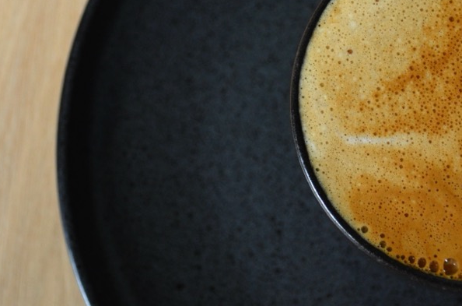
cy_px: 80
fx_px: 1242
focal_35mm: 97
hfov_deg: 21.0
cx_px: 283
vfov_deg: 14.0
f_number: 4.8
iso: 800
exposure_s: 1/40
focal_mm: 32
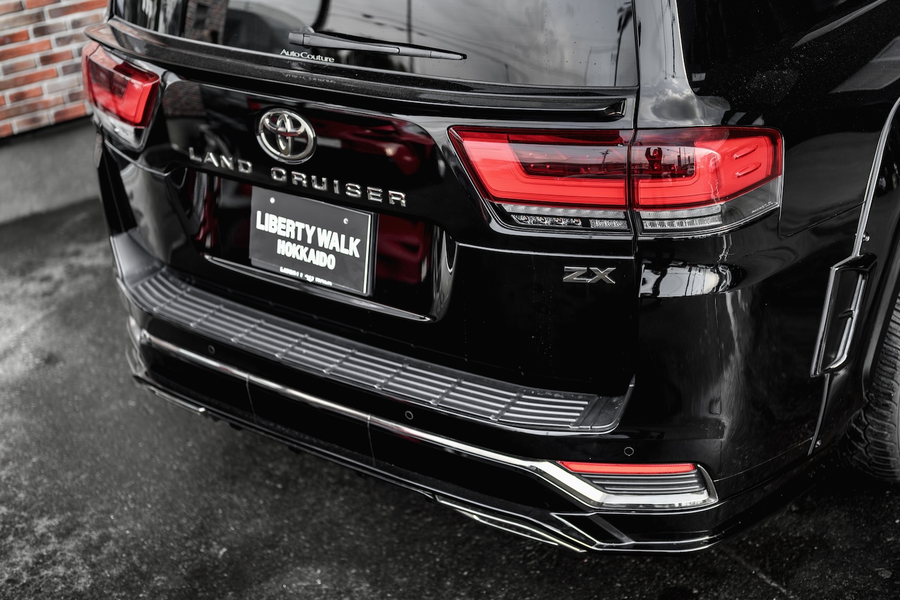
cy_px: 300
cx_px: 450
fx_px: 1250
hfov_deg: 39.6
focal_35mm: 50
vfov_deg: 27.0
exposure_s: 1/200
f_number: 1.8
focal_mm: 50
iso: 200
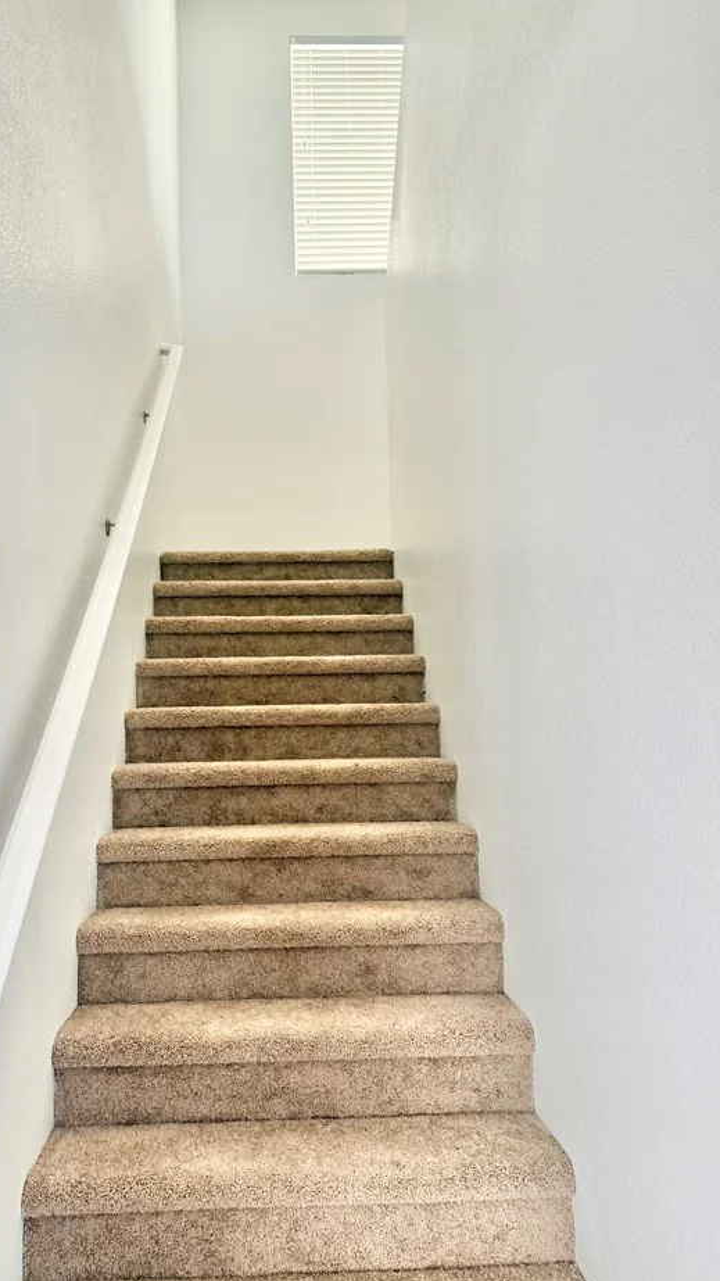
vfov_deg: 66.0
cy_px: 598
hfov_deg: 40.0
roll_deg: +0.5
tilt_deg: +10.0
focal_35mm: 29
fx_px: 985
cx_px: 298
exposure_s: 1/121
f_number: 1.78
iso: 160
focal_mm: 6.76
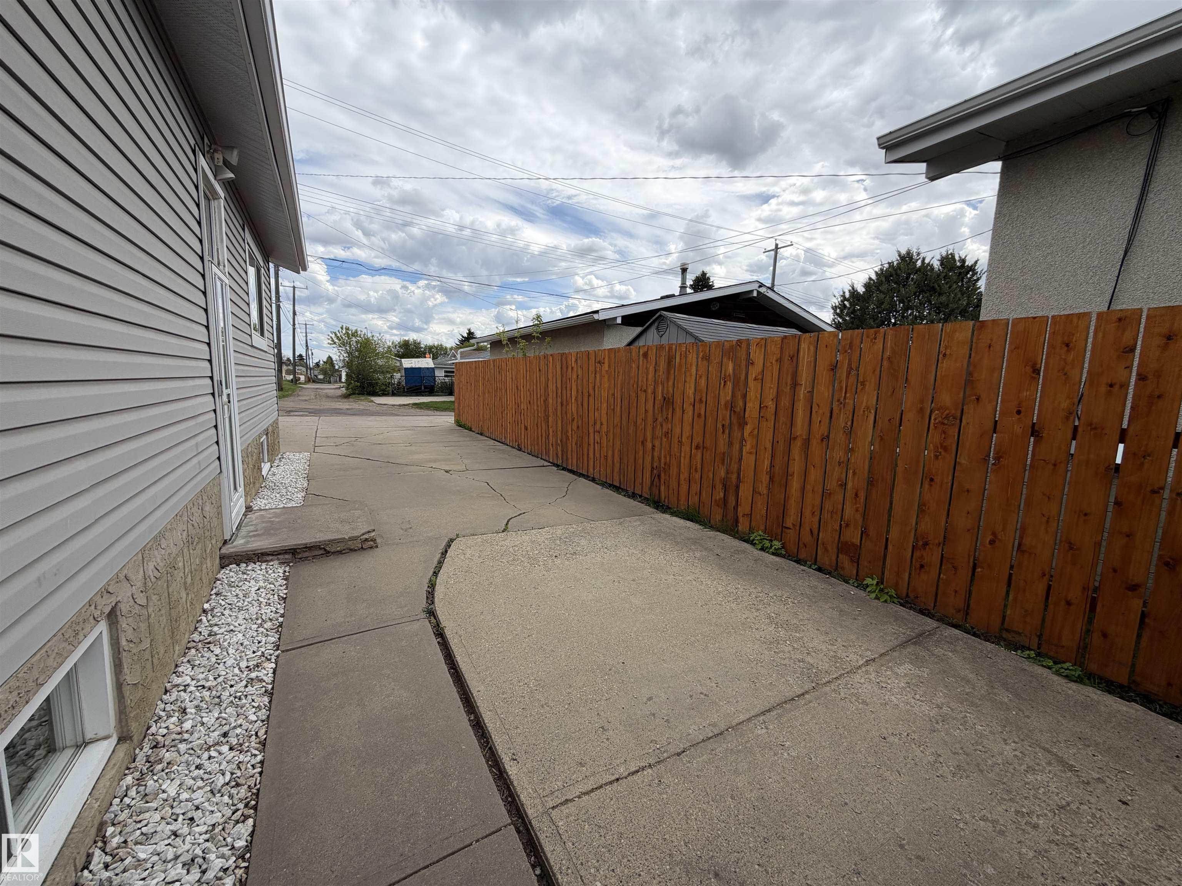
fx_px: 478
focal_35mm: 14
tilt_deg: -7.9
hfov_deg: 102.1
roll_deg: -2.9
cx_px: 591
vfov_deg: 85.7
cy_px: 443
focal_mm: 2.22
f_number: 2.2
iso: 20
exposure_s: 1/853
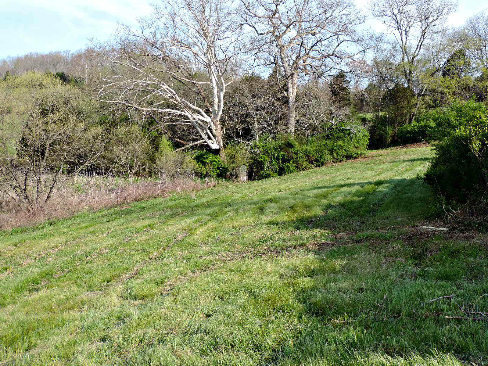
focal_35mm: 43
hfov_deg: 43.9
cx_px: 244
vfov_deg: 33.6
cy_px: 183
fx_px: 606
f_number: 3.4
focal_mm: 7.6
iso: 80
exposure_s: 1/320
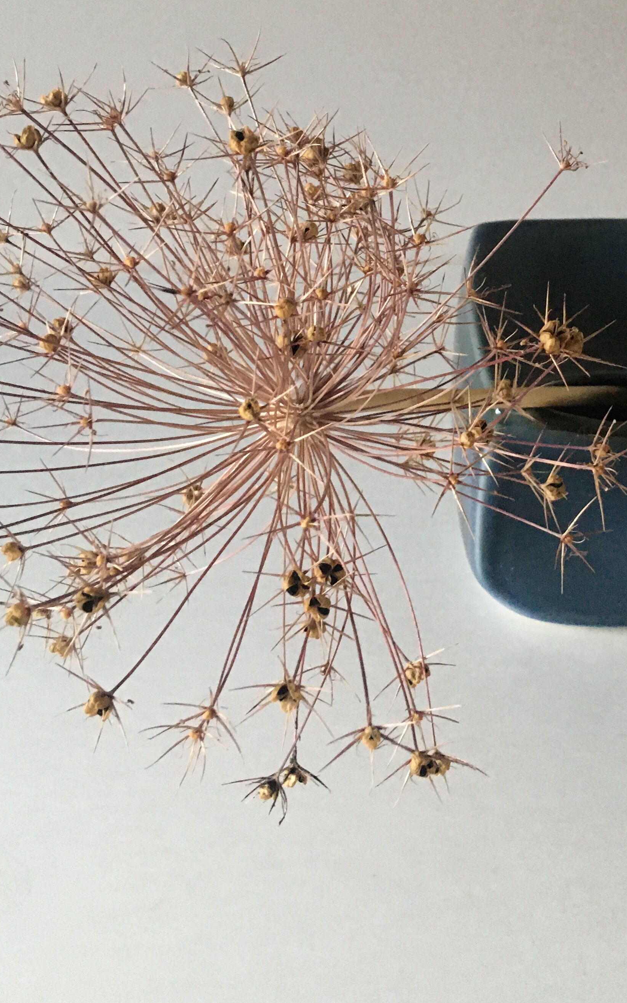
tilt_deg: -34.2
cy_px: 333
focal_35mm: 47
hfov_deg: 26.9
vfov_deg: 42.1
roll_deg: +2.0
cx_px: 506
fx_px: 1285
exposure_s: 1/17
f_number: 2.2
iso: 200
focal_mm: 4.15
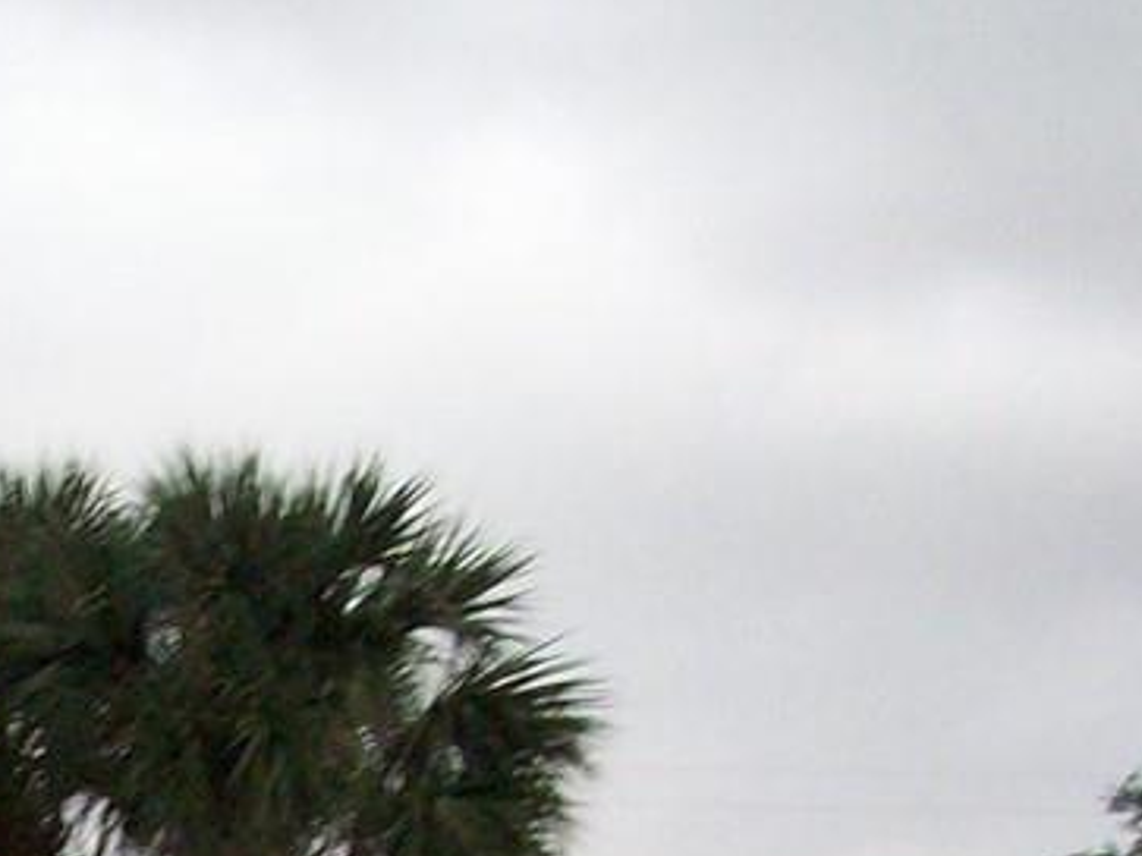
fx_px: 4947
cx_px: -41
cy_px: 1577
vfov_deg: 9.4
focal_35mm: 150
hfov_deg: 13.0
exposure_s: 1/60
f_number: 2.8
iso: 160
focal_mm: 5.7
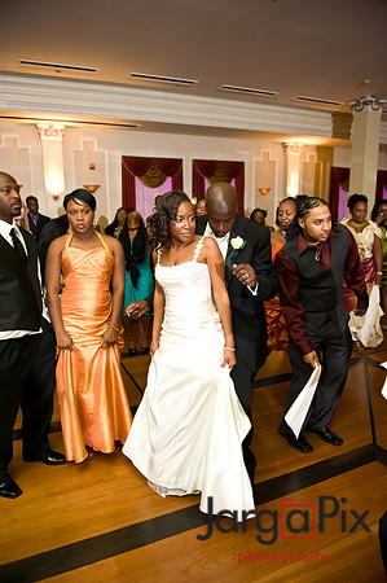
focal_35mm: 24
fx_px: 388
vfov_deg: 73.8
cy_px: 292
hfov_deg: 53.0
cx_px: 194
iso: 3200
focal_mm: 24
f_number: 3.2
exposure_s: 1/125
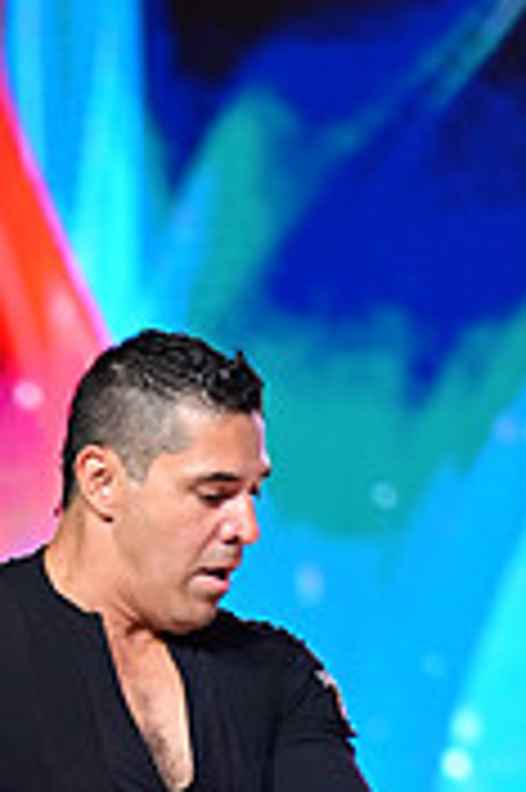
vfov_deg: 5.2
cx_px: -139
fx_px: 8695
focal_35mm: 396
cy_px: 1188
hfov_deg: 3.5
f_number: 2.8
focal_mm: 120
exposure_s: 1/400
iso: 1600
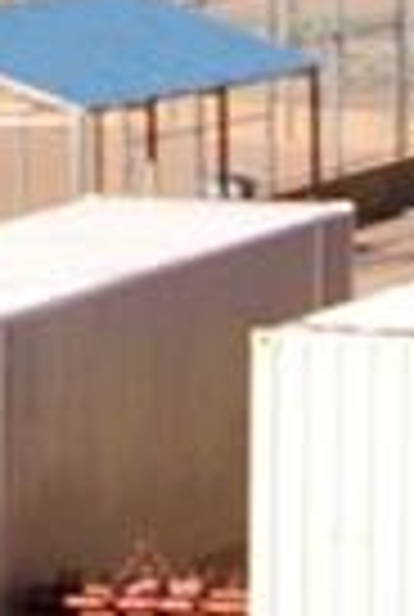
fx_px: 8530
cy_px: -472
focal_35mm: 497
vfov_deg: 4.1
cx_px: -502
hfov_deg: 2.8
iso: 200
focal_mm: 28
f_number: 7.1
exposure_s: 1/160
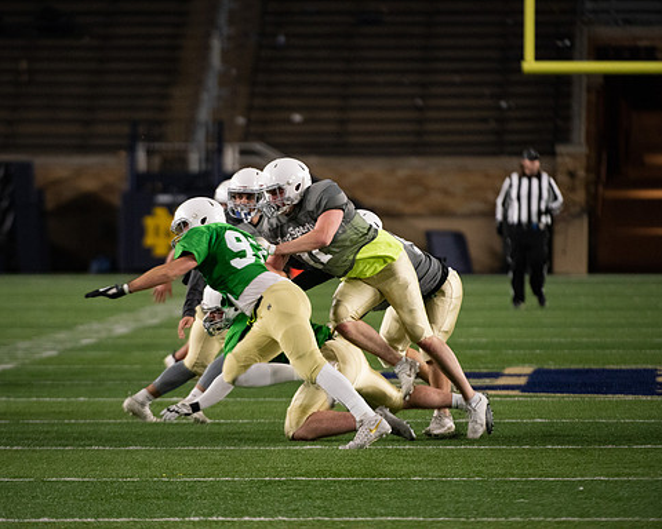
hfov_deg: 4.7
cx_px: 288
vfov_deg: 3.8
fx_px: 7994
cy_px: 264
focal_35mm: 408
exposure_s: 1/500
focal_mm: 360
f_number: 4.5
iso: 4500
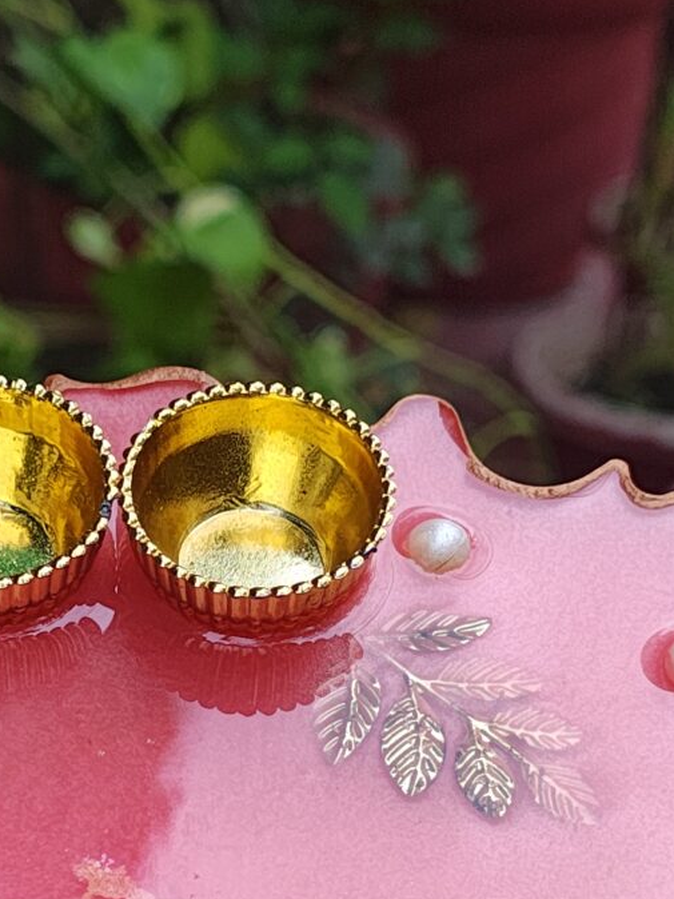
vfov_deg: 20.6
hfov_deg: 15.5
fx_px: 2468
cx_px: 240
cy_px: 572
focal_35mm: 95
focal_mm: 5.89
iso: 113
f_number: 1.4
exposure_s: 1/200
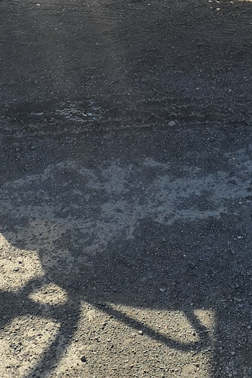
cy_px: -152
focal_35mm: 113
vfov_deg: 16.8
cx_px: 198
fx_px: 1186
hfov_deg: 12.1
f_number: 1.7
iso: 12
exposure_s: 1/790
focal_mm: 6.3
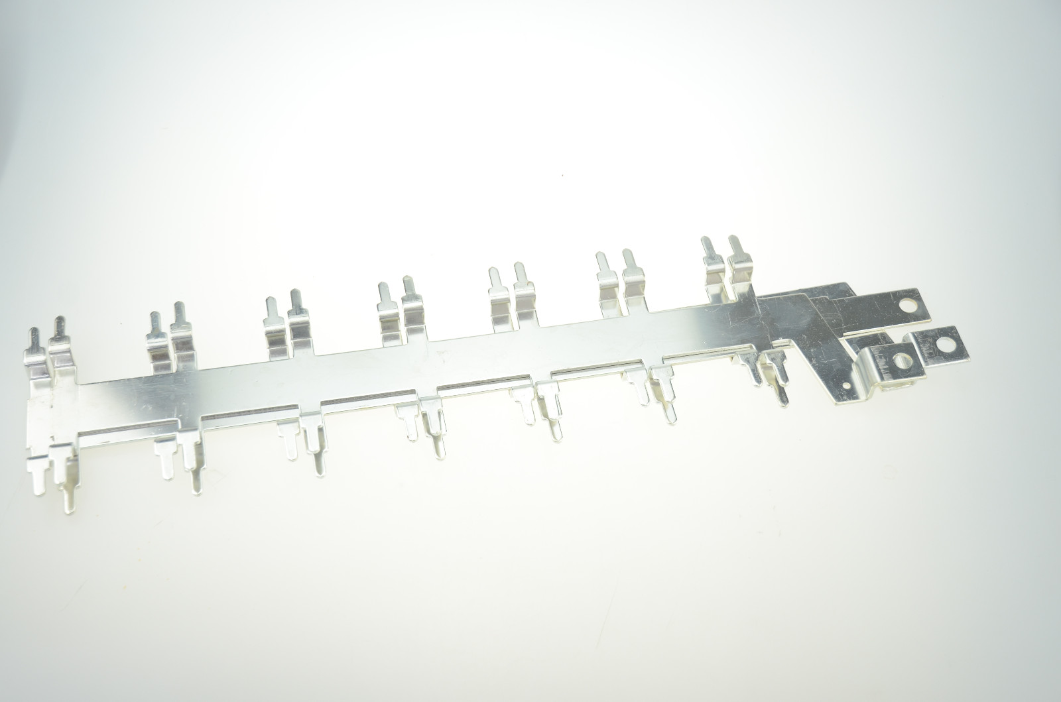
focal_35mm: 51
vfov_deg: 26.4
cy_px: 351
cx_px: 530
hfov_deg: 39.0
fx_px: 1500
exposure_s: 1/125
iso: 400
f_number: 5.6
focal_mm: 34
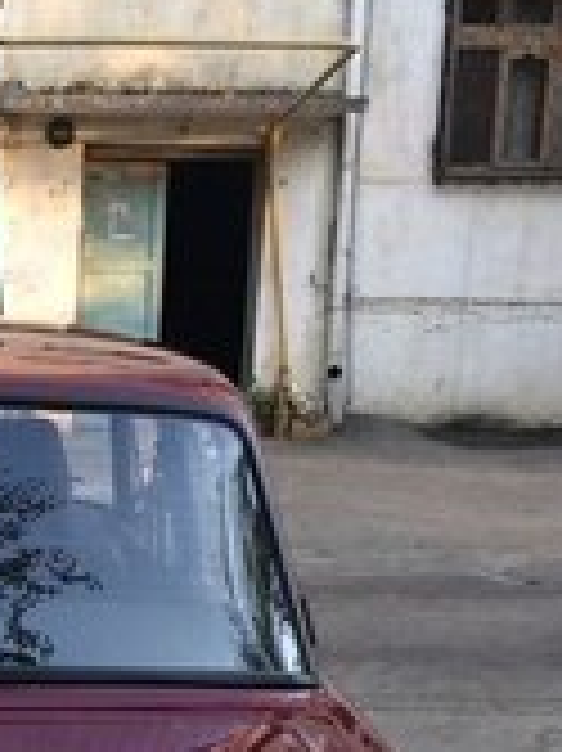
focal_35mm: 86
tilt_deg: -20.8
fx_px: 1864
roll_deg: -0.6
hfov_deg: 16.7
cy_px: 910
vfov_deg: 21.2
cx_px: -13
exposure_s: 1/100
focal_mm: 4.15
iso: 64
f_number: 2.2
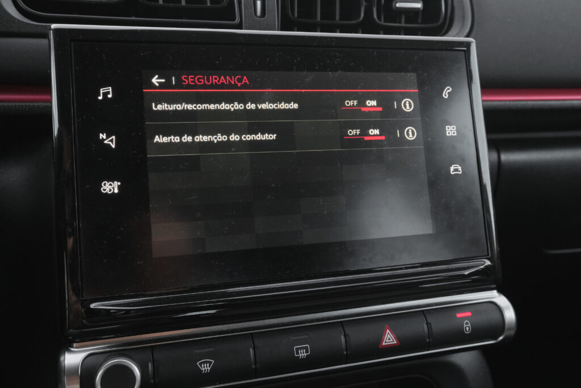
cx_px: 290
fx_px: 565
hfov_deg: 54.4
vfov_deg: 37.9
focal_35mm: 35
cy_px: 194
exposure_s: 1/60
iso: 2000
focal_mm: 23.5
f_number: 8
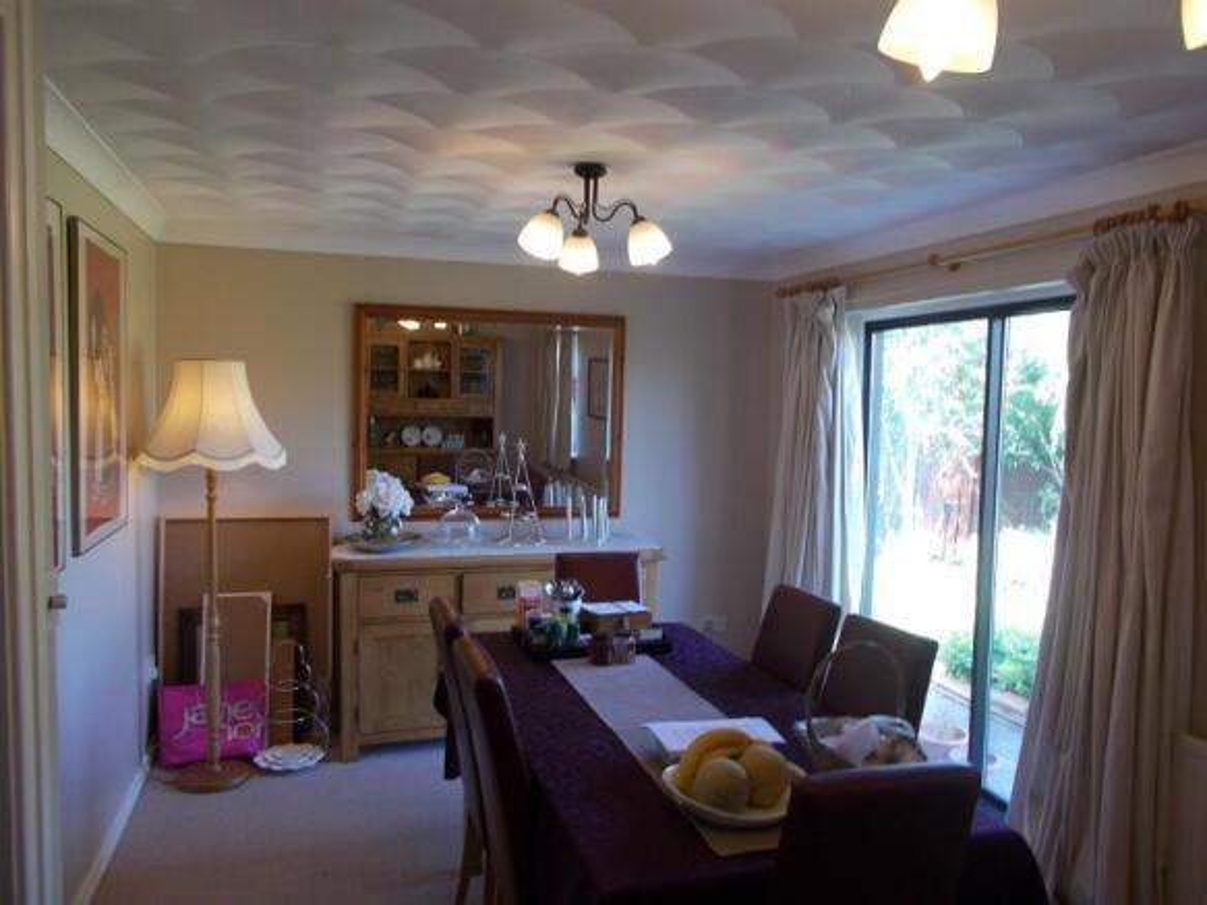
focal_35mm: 26
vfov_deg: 53.0
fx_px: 906
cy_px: 452
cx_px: 604
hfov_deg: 67.3
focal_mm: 4.6
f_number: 3.2
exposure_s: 1/25
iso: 100
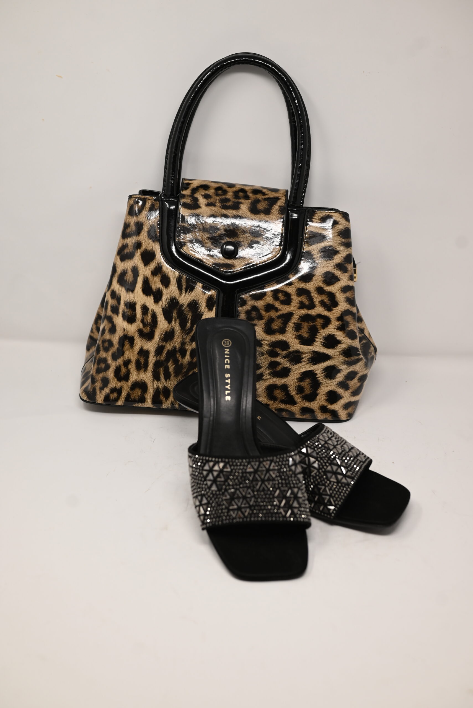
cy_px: 354
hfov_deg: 33.4
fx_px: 788
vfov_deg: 48.4
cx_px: 236
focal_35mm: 40
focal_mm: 40
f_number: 4.5
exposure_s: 1/250
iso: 400
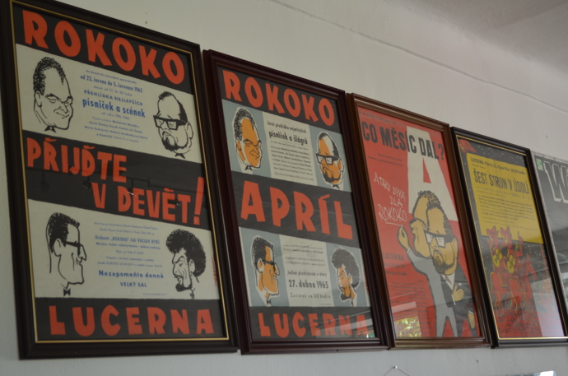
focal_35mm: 57
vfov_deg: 23.7
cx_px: 284
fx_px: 897
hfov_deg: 35.1
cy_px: 188
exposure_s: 1/60
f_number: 5
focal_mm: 38
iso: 400
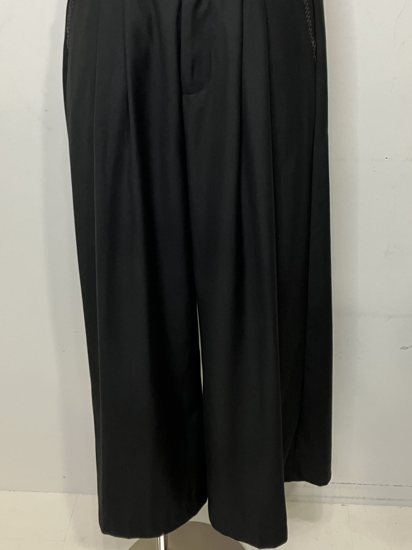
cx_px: 214
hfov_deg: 35.1
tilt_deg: -25.0
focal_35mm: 41
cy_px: 172
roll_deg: +0.8
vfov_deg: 44.9
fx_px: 651
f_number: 1.8
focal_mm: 3.99
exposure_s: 1/50
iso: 125
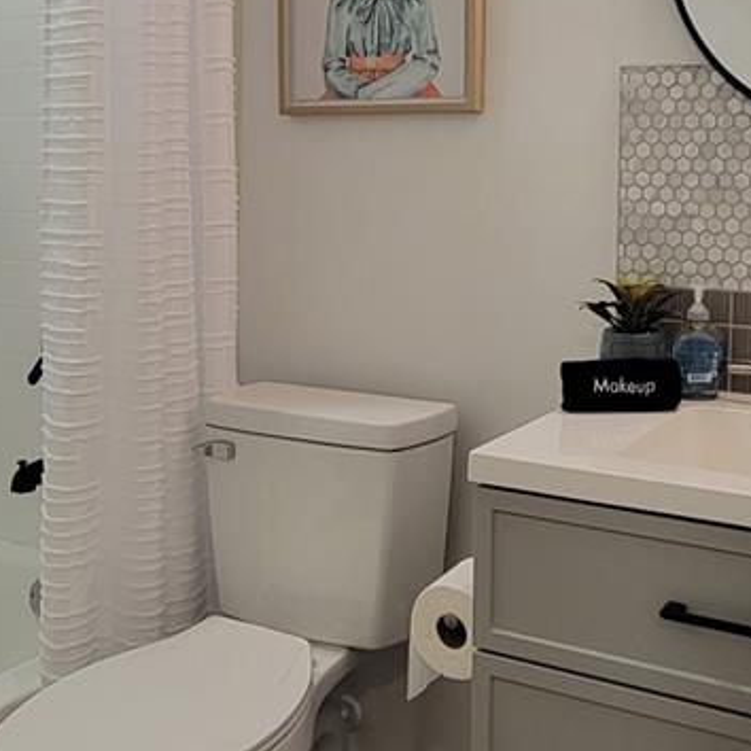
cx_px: 532
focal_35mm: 39
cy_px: 193
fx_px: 957
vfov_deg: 41.6
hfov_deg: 41.9
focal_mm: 2.2
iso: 64
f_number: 2.2
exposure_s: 1/60
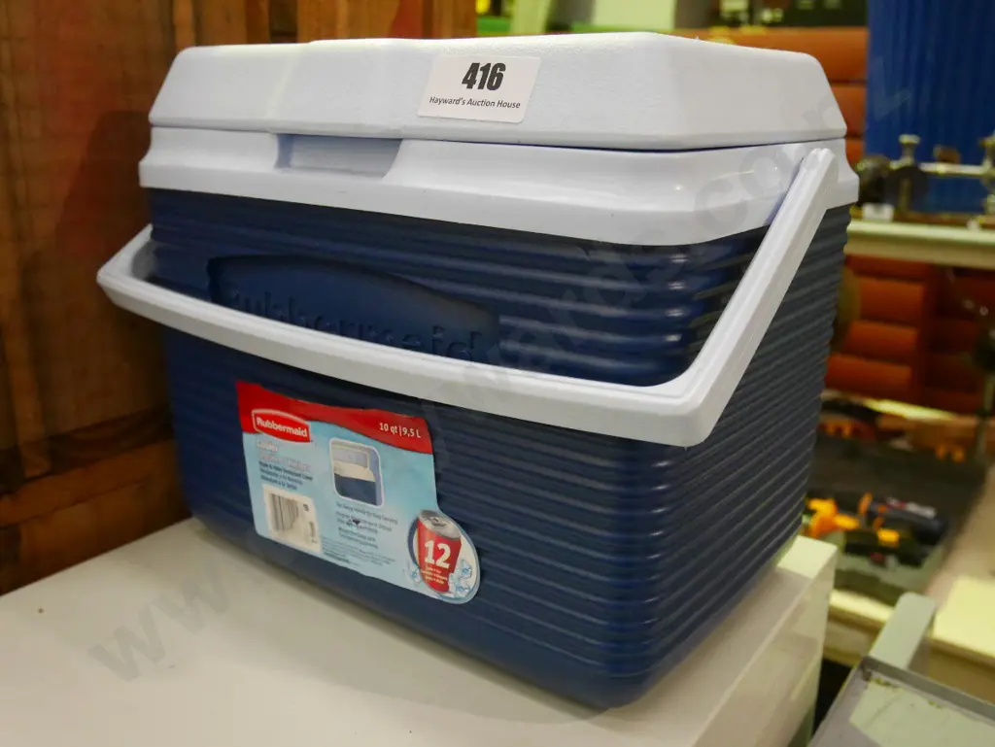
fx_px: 920
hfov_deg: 56.8
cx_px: 498
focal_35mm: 32
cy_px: 374
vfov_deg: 44.2
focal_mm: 16
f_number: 4
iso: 3200
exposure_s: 1/100
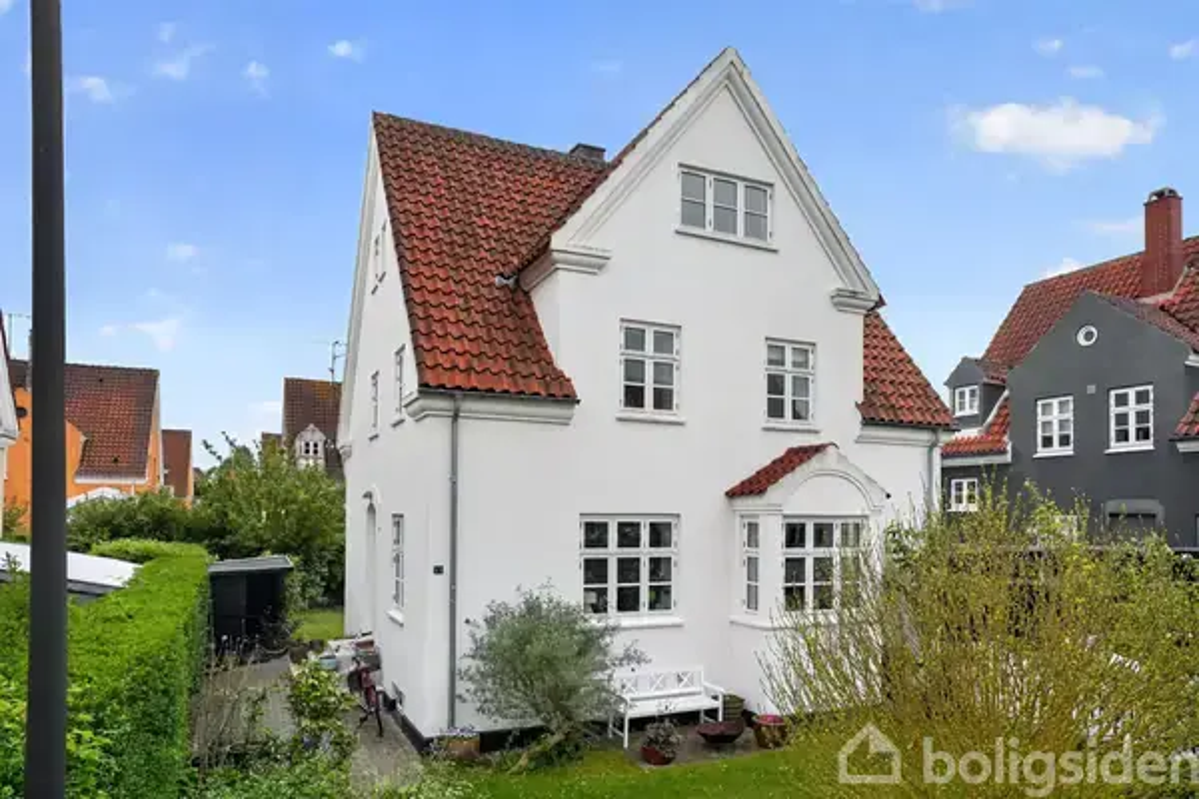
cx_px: 600
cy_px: 400
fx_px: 766
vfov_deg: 55.1
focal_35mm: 23
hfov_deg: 76.1
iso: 400
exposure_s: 1/320
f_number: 8
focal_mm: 23
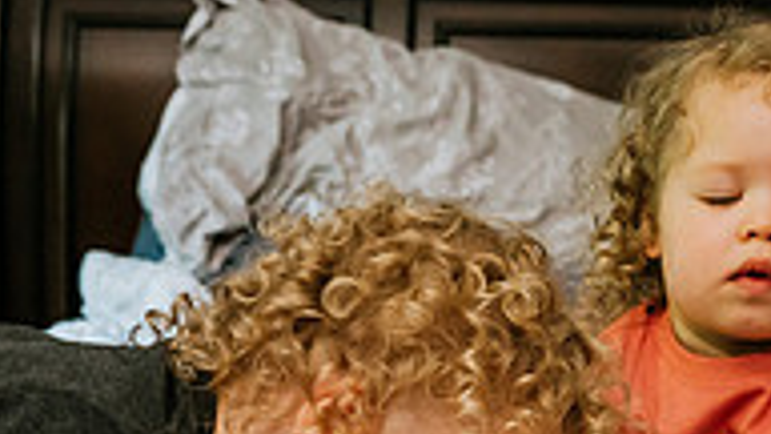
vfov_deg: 14.7
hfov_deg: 26.8
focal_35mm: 79
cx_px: 438
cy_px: 549
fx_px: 1615
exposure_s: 1/250
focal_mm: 25
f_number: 3.5
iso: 1250
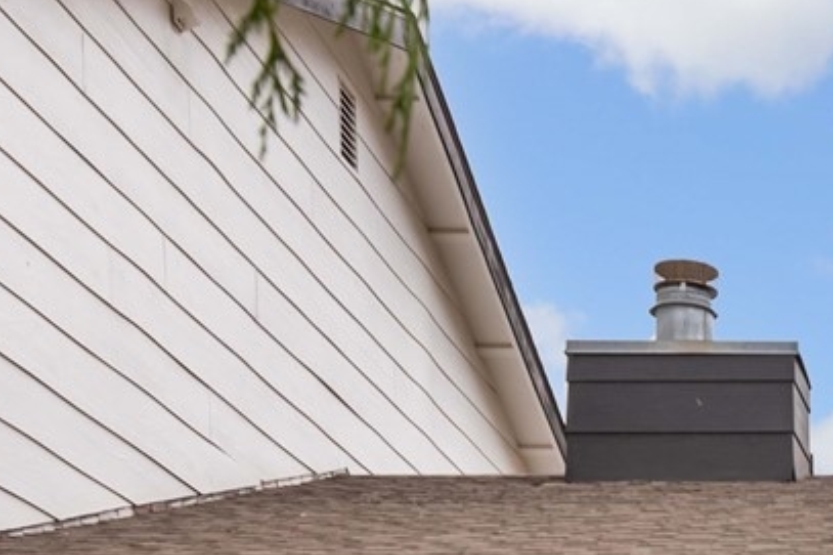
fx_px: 2313
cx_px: 1121
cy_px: 1146
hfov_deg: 18.8
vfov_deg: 12.0
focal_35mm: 100
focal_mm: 24
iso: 100
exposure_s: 1/320
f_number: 8
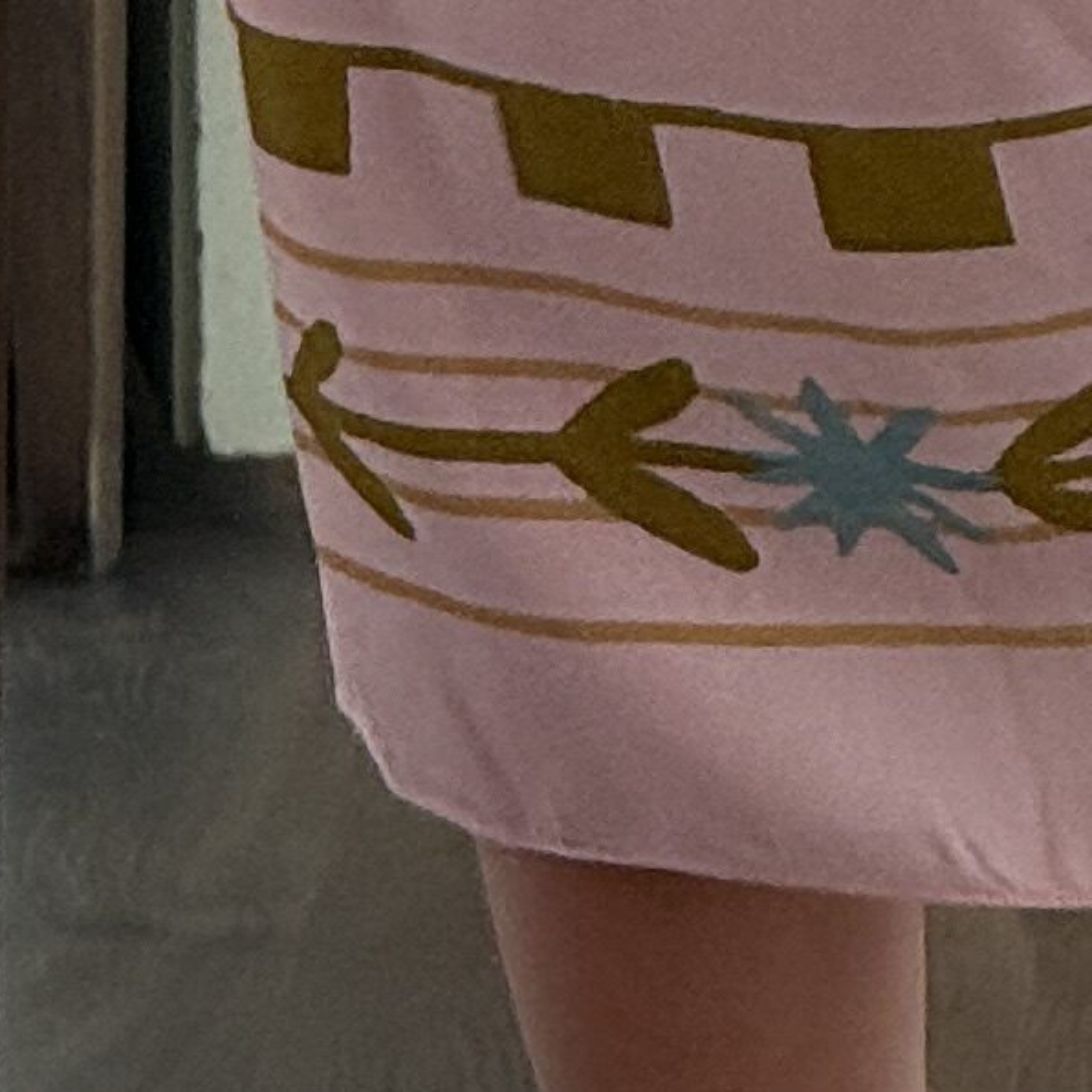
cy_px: -2375
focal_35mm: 718
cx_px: 1136
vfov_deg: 2.4
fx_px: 25626
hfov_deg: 2.4
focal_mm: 15.66
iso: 64
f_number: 2.8
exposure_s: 1/105
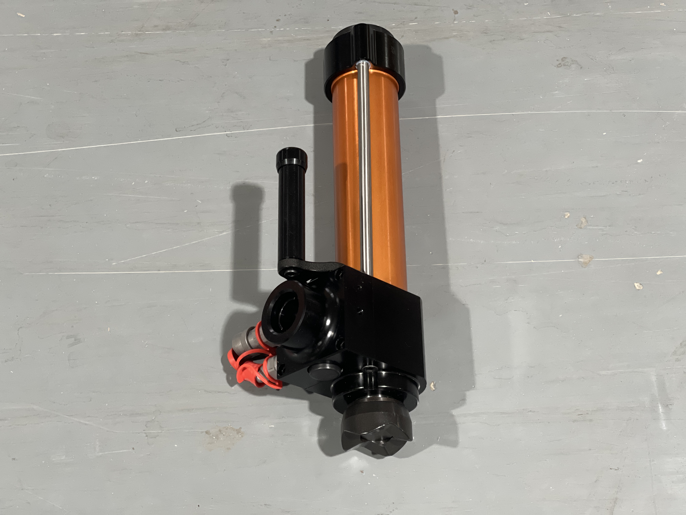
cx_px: 343
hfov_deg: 30.3
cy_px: 258
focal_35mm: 64
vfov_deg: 22.9
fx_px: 1268
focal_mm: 7.5
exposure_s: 1/100
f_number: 2.2
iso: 400
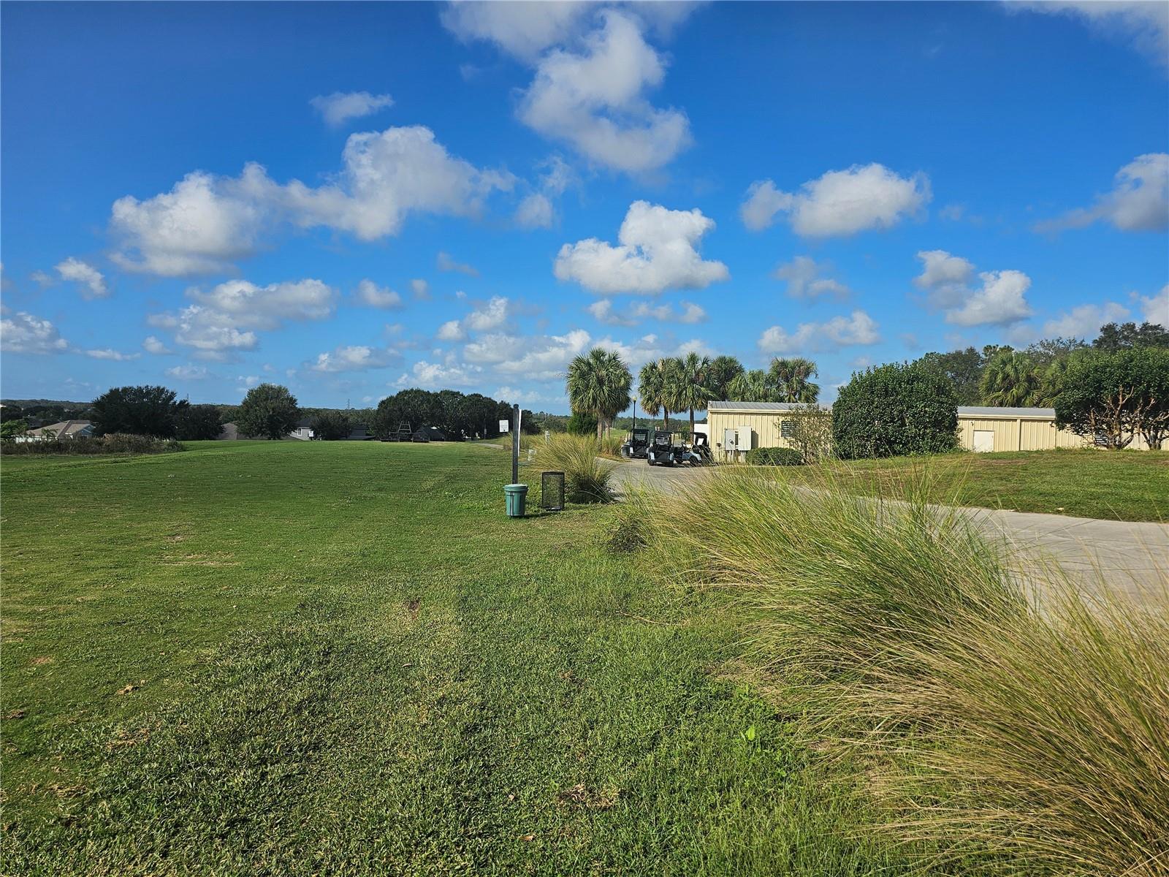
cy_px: 438
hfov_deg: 73.9
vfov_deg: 58.9
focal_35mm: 23
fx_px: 777
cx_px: 584
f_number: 1.7
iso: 10
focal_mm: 6.3
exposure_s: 1/1293
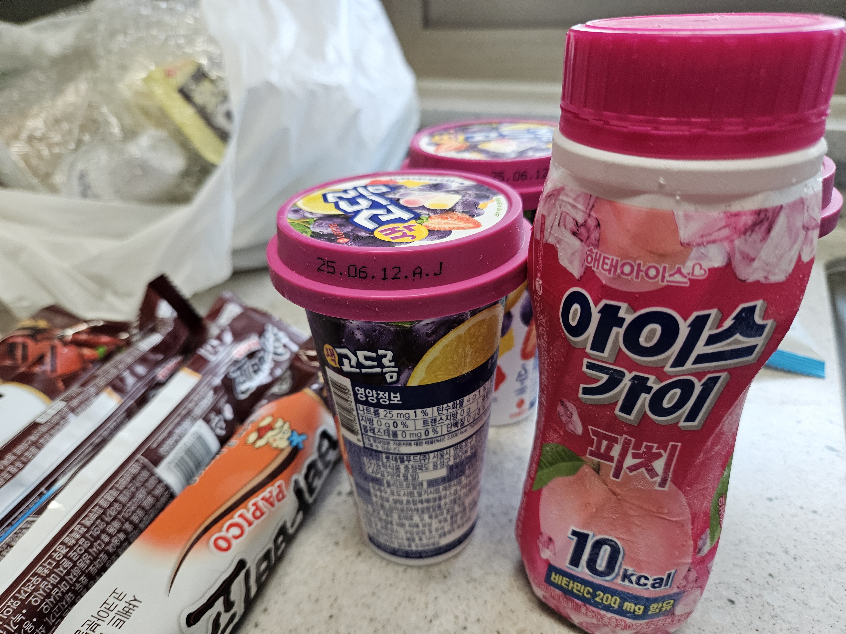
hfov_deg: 73.9
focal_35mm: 23
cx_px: 423
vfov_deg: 58.9
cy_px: 317
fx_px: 562
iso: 200
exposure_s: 1/120
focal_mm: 5.4
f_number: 1.8
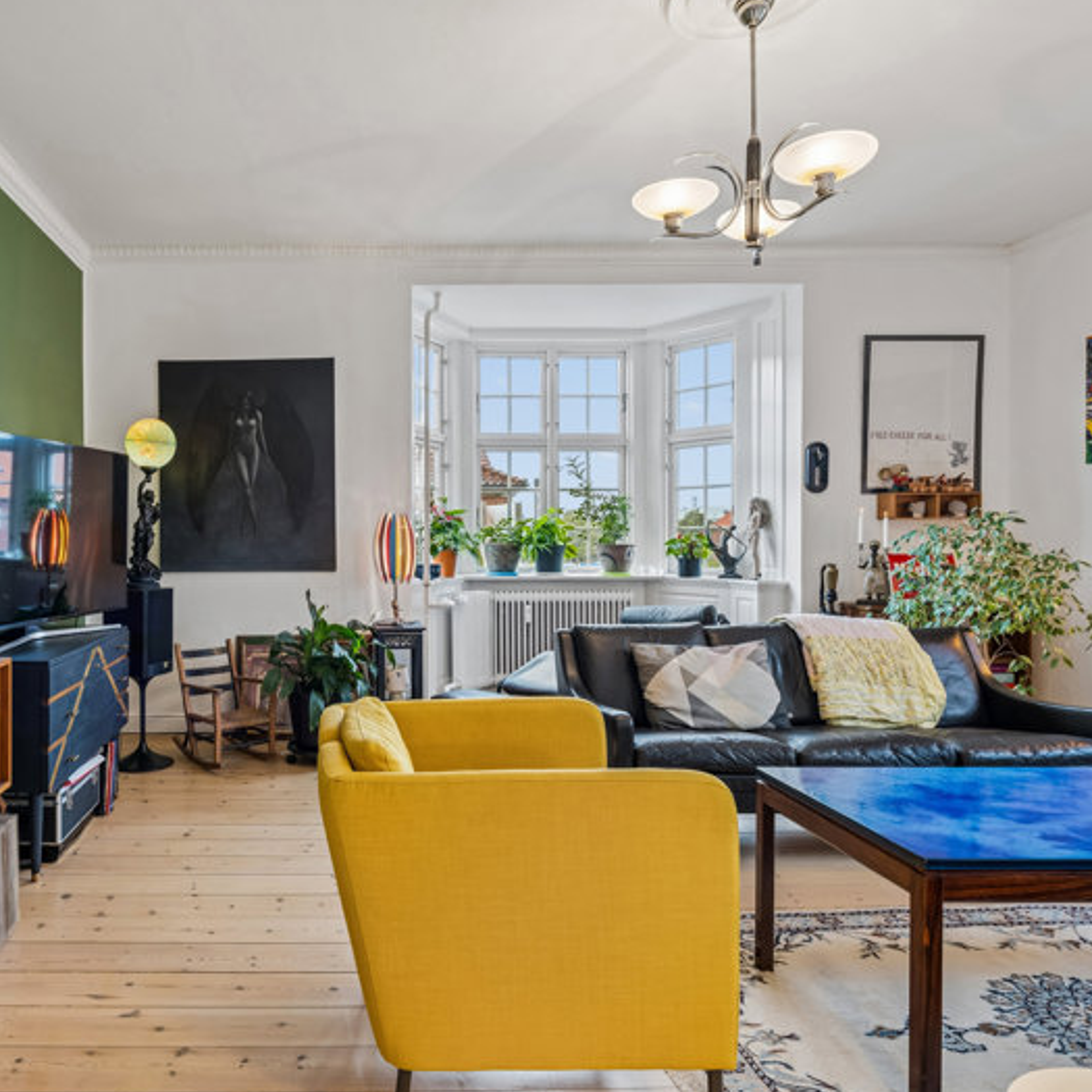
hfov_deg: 68.3
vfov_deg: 69.6
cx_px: 397
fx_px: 785
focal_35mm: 22
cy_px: 544
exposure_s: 1/3.33
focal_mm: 17
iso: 160
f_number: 9
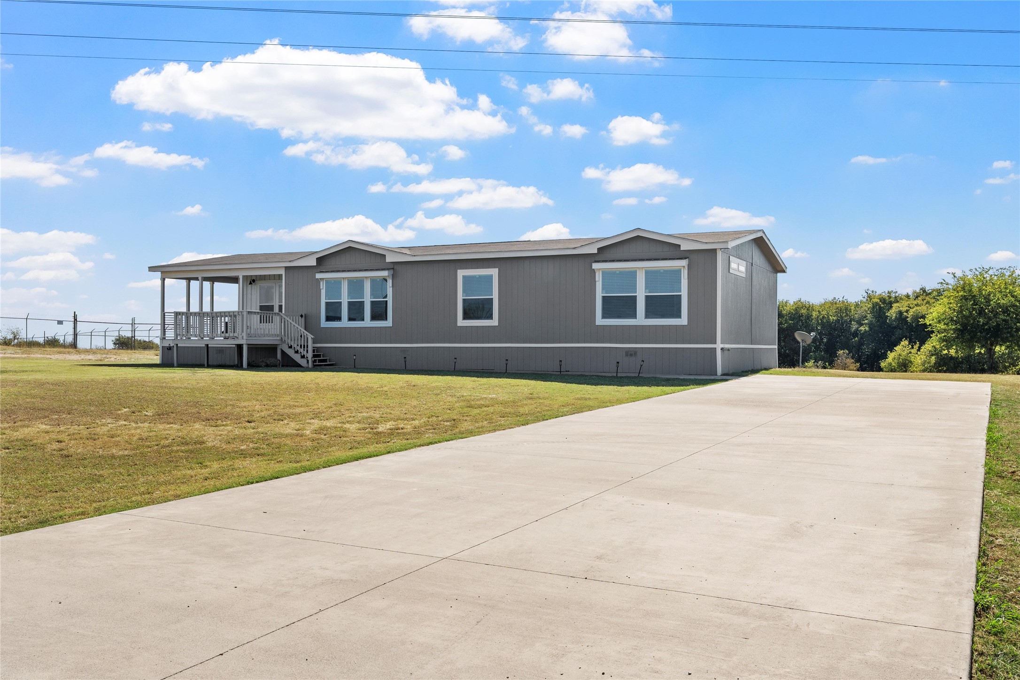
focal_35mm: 33
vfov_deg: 40.0
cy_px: 340
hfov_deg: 57.2
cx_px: 510
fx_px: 935
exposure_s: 1/250
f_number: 9
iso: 320
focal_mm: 22
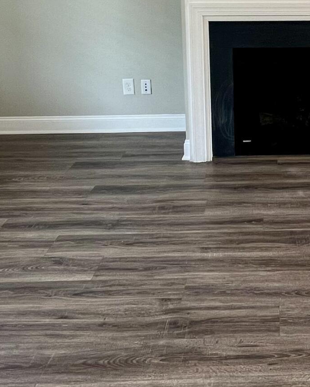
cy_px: 36
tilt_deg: -10.3
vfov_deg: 38.9
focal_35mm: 44
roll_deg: -0.3
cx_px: 297
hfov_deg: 32.0
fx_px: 505
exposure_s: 1/60
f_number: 1.8
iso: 125
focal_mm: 1.57
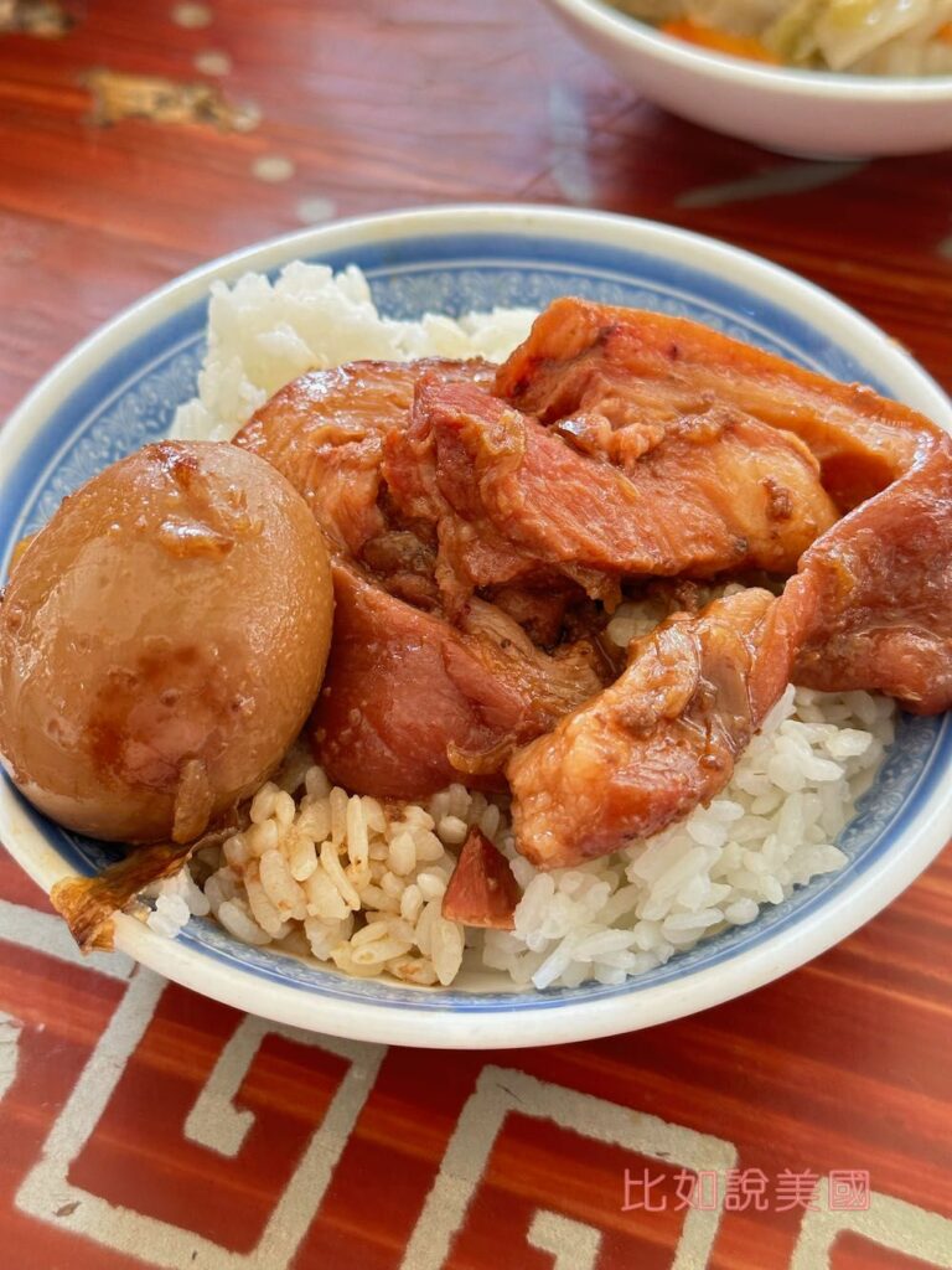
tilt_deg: -52.6
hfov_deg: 30.3
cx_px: 476
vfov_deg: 39.7
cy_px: 635
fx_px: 1760
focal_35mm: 48
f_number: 1.78
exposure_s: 1/60
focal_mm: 6.86
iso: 125
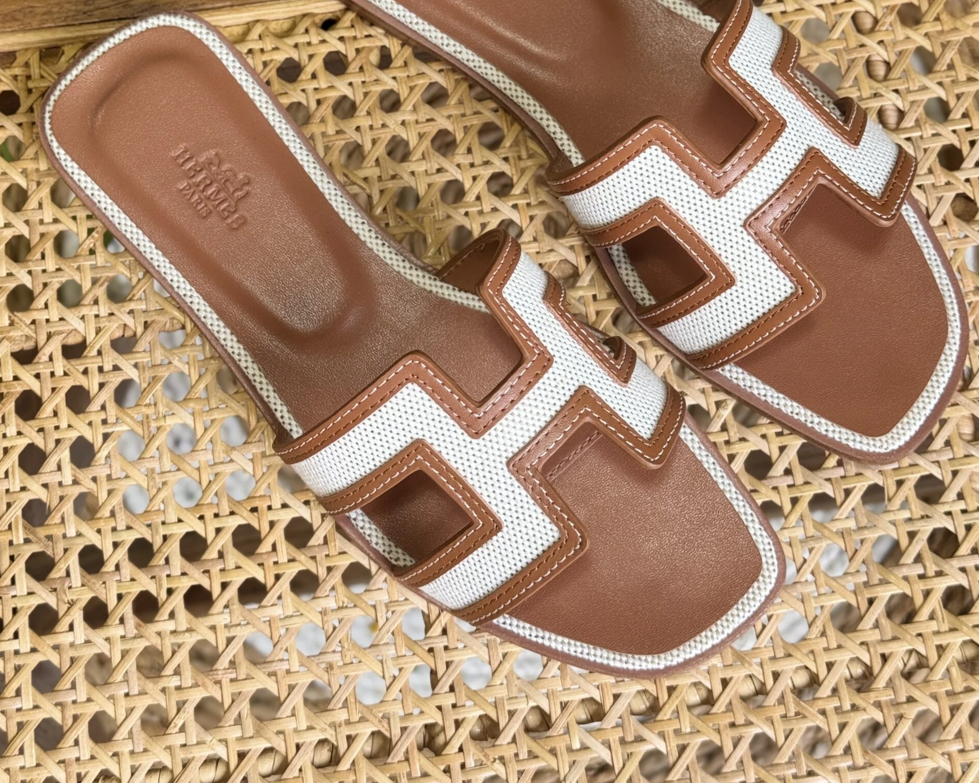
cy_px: 137
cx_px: 491
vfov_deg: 23.8
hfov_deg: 30.0
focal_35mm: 63
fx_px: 1825
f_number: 1.78
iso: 80
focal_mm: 6.76
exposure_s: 1/121
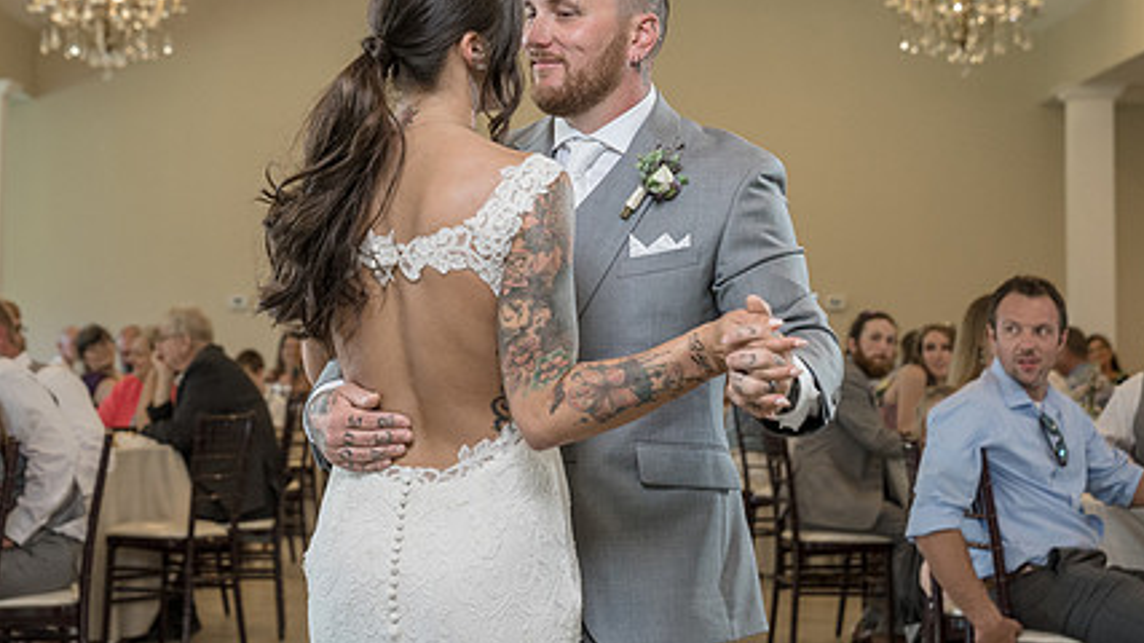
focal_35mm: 91
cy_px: 178
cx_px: 496
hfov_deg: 23.4
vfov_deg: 13.3
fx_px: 2760
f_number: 4
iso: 2000
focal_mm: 55
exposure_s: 1/250
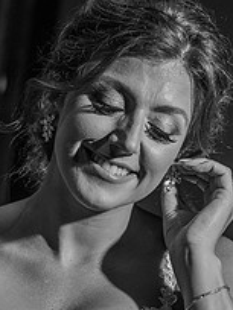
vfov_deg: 9.6
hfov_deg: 7.2
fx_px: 1840
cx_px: 9
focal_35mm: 205
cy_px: 215
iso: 800
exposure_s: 1/100
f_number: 4
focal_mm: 75
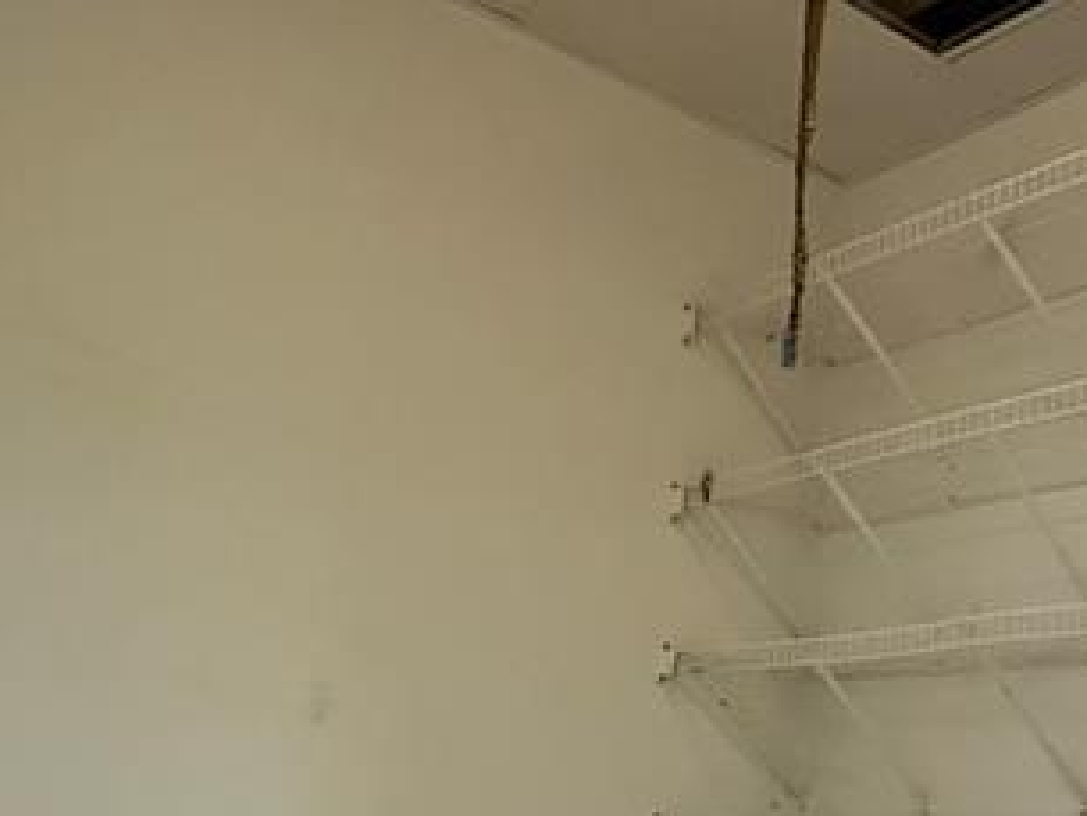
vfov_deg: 28.0
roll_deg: -4.2
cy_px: 909
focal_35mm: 47
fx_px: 1476
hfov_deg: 39.5
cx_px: 795
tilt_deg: -1.5
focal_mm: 2.22
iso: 800
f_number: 2.2
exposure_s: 1/60
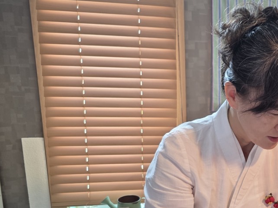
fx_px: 369
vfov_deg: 31.3
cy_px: 138
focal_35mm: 46
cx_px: 257
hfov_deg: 38.1
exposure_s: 1/120
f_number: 1.7
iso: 200
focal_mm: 6.3
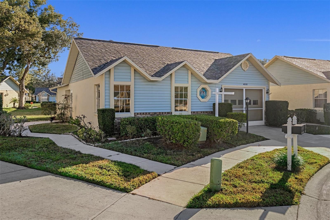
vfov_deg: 44.9
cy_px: 110
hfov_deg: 63.7
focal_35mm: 29
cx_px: 165
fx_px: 266
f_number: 8
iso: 320
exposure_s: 1/100
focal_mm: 29
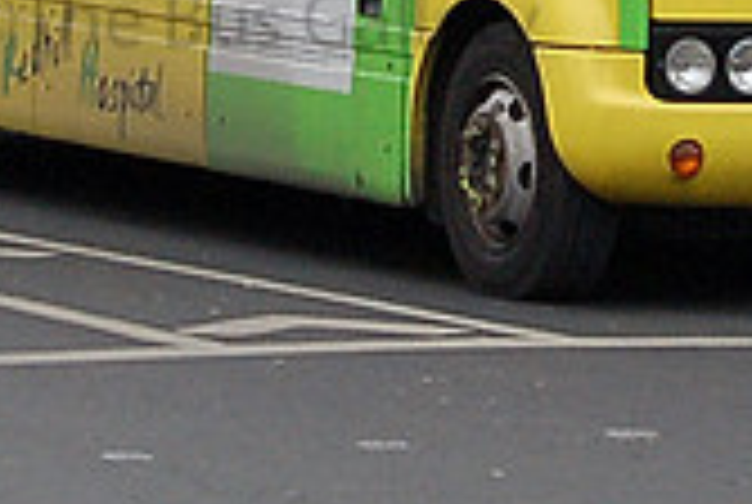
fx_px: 6000
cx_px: 491
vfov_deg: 4.8
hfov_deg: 7.2
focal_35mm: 287
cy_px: -254
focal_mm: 55
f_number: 5.6
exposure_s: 1/400
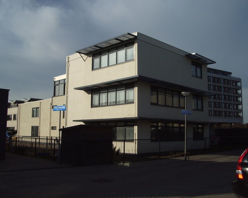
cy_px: 98
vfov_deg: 40.1
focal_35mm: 37
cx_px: 116
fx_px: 272
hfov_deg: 49.1
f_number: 4.3
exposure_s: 1/640
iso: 50
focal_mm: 5.8
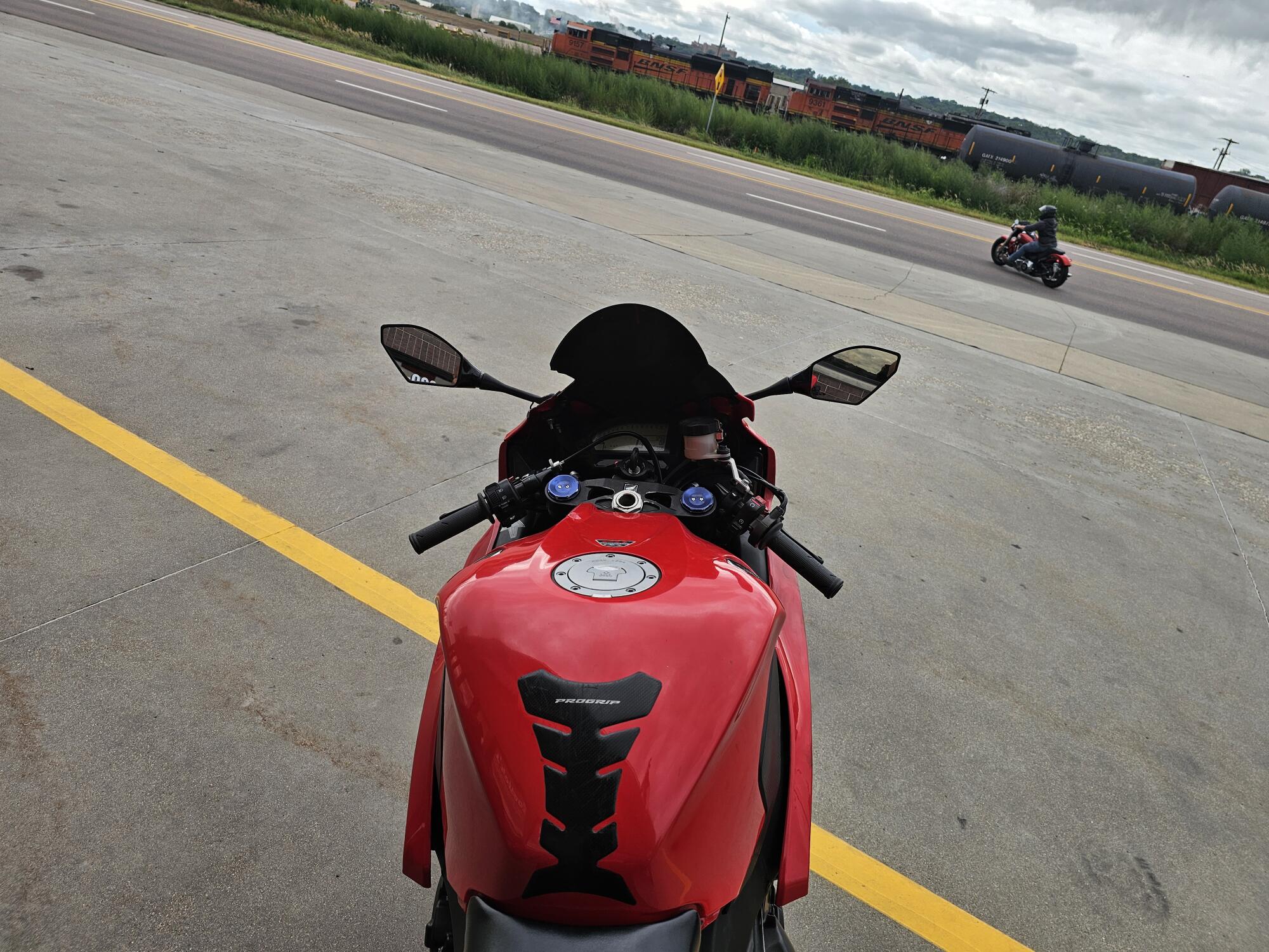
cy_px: 476
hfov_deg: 73.9
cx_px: 634
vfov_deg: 58.9
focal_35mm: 23
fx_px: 843
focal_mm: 6.3
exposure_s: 1/282
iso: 10
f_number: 1.7
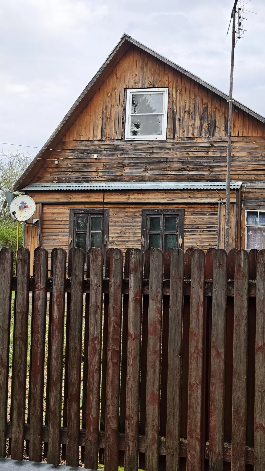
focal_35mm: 34
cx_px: 242
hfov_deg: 32.8
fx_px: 425
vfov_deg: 58.0
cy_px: 232
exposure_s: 1/1400
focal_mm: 6.55
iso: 50
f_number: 1.62
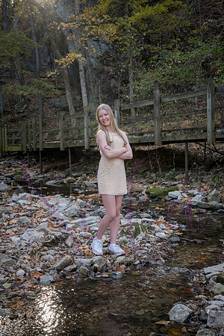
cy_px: 168
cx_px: 112
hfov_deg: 28.1
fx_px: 448
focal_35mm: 48
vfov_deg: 41.1
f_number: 8
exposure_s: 1/60
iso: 800
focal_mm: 48
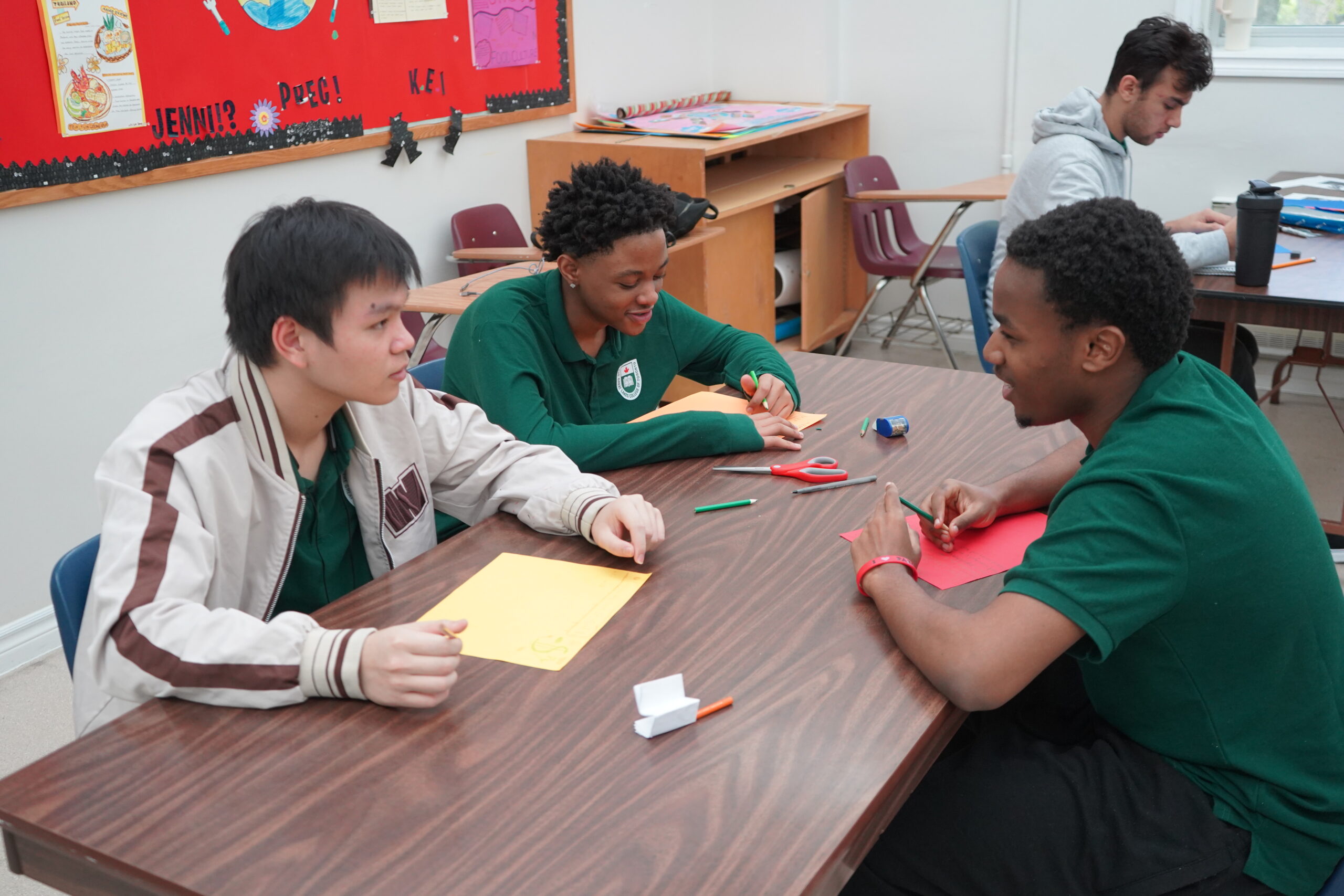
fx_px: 1381
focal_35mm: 37
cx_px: 672
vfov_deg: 35.9
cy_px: 448
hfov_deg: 51.9
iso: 2500
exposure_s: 1/160
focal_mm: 37
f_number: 4
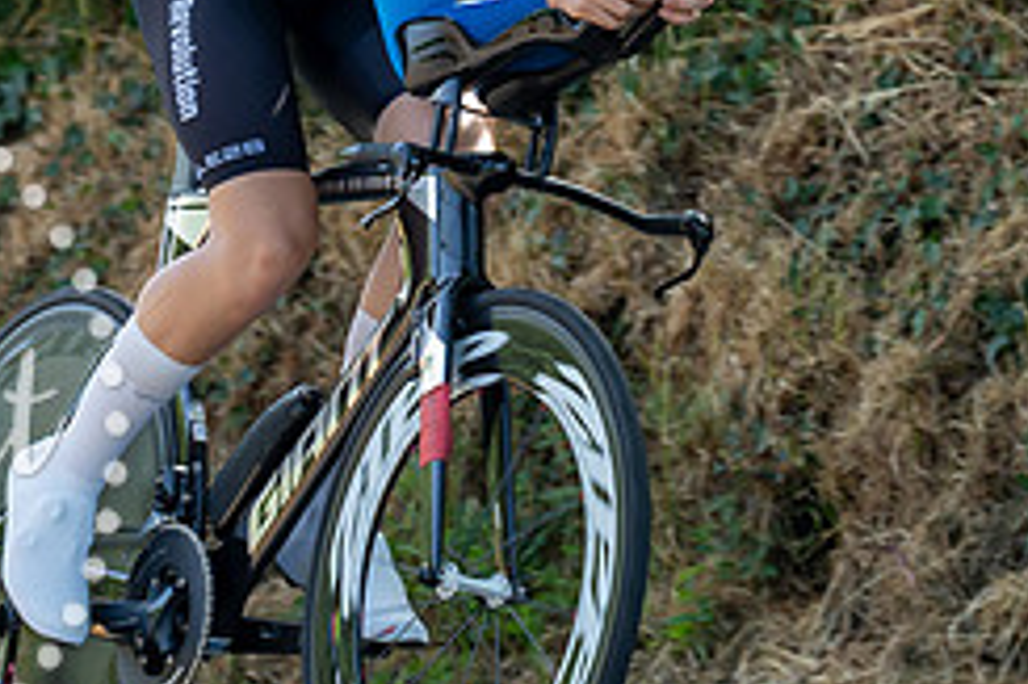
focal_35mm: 342
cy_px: 455
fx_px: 9759
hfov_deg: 6.0
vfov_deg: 4.0
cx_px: 662
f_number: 3.5
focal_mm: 100
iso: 500
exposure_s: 1/800
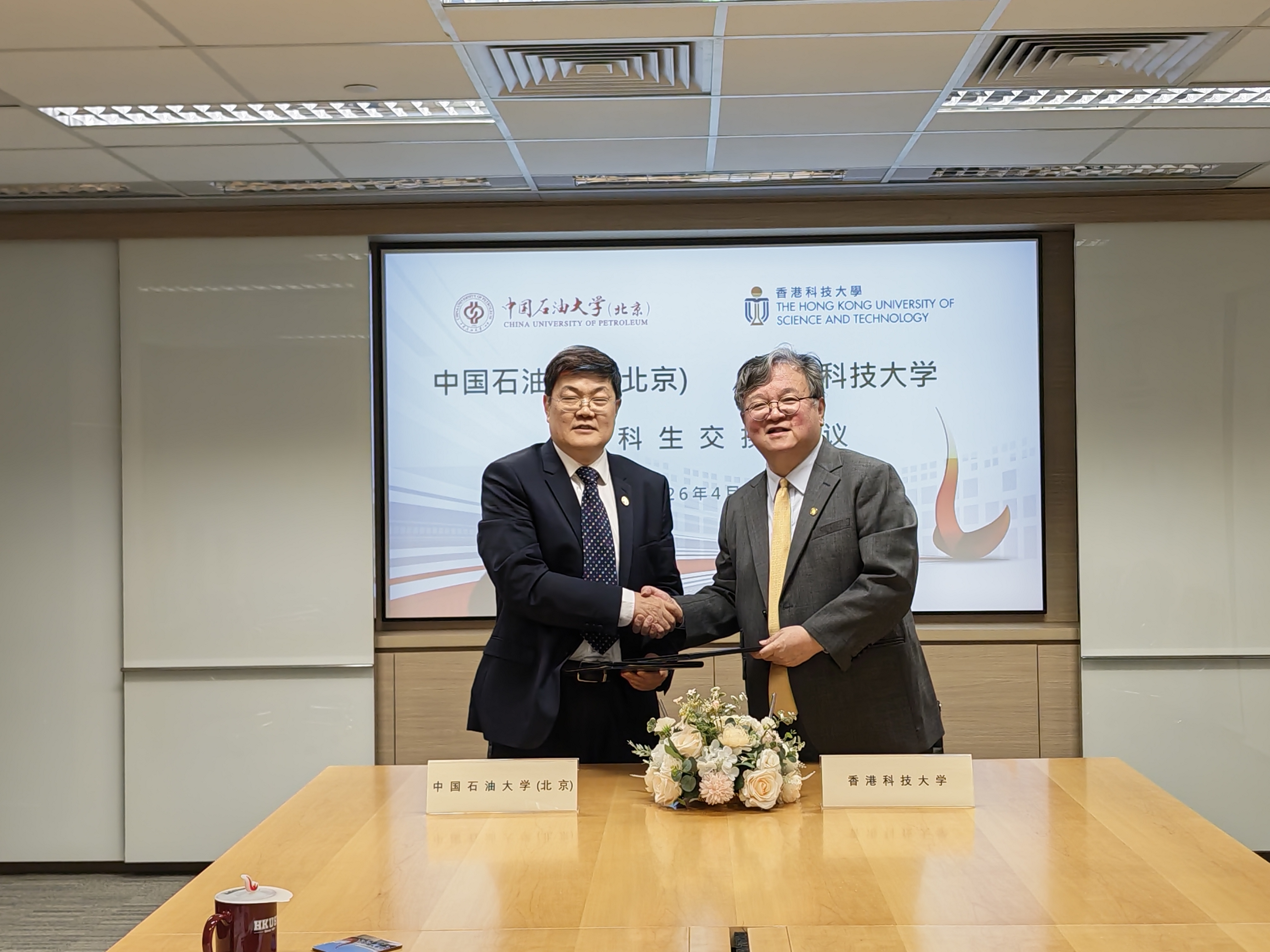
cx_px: 635
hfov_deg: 38.9
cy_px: 476
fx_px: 1798
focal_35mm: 49
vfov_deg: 29.7
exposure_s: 1/50
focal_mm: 6.55
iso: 80
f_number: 1.6
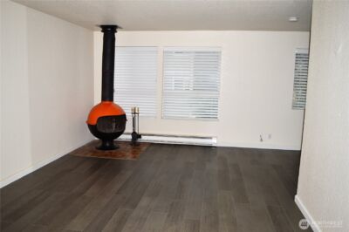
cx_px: 174
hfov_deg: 67.4
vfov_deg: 47.9
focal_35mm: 27
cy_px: 116
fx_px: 262
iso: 100
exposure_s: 1/200
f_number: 4
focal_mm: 18
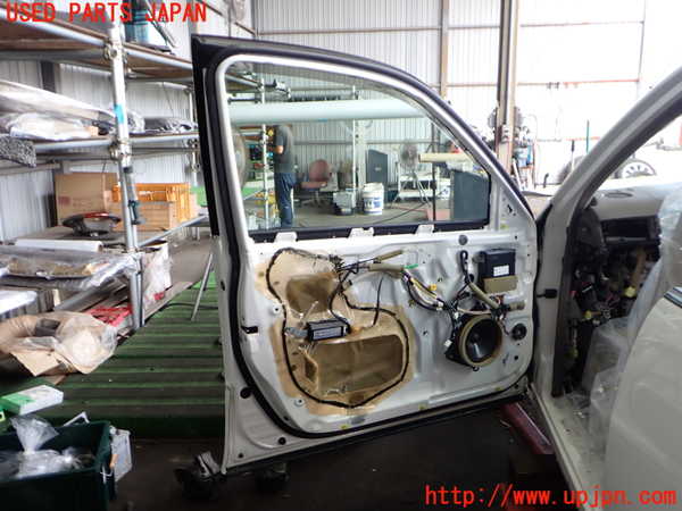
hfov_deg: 60.0
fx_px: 591
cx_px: 341
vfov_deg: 46.8
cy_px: 256
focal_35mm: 30
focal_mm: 5.4
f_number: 2.3
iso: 160
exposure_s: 1/125
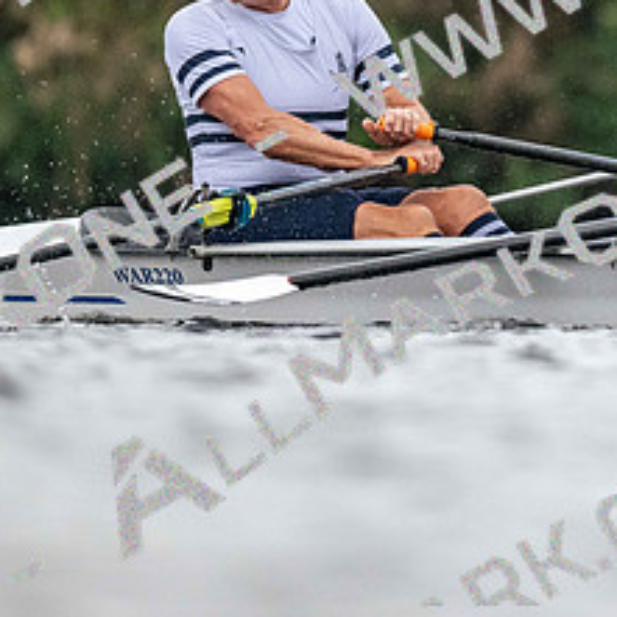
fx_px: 26941
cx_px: 678
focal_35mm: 1336
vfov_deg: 1.3
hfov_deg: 1.3
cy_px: 127
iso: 4000
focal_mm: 600
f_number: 4
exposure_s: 1/2500
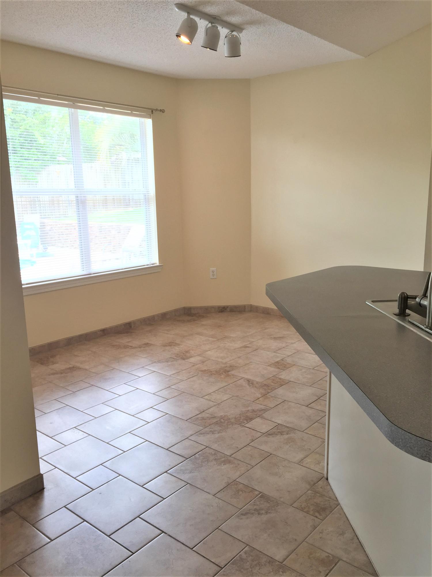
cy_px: 288
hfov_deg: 48.2
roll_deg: +0.7
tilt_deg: -10.3
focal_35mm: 29
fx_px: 483
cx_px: 216
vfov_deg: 61.7
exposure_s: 1/30
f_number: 2.2
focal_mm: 4.15
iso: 32
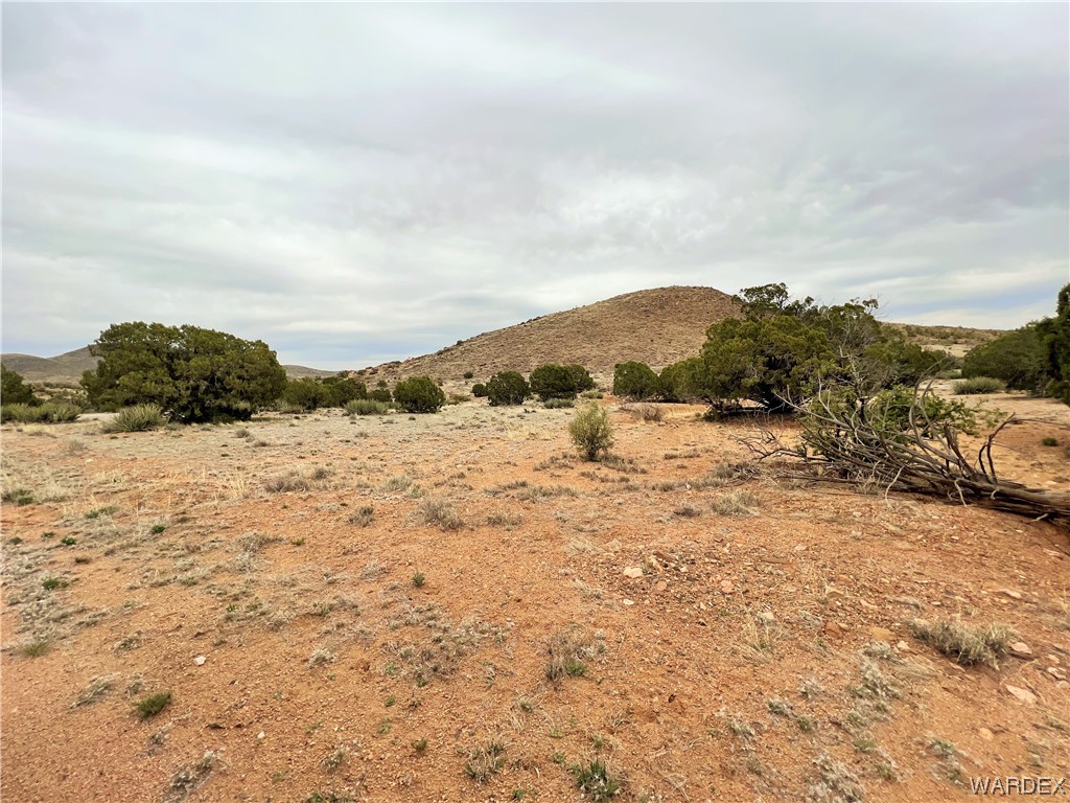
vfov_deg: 89.9
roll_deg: +2.0
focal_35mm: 13
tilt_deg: -0.9
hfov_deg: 106.2
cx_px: 535
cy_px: 402
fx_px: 402
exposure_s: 1/2421
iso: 32
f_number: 1.8
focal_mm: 1.57
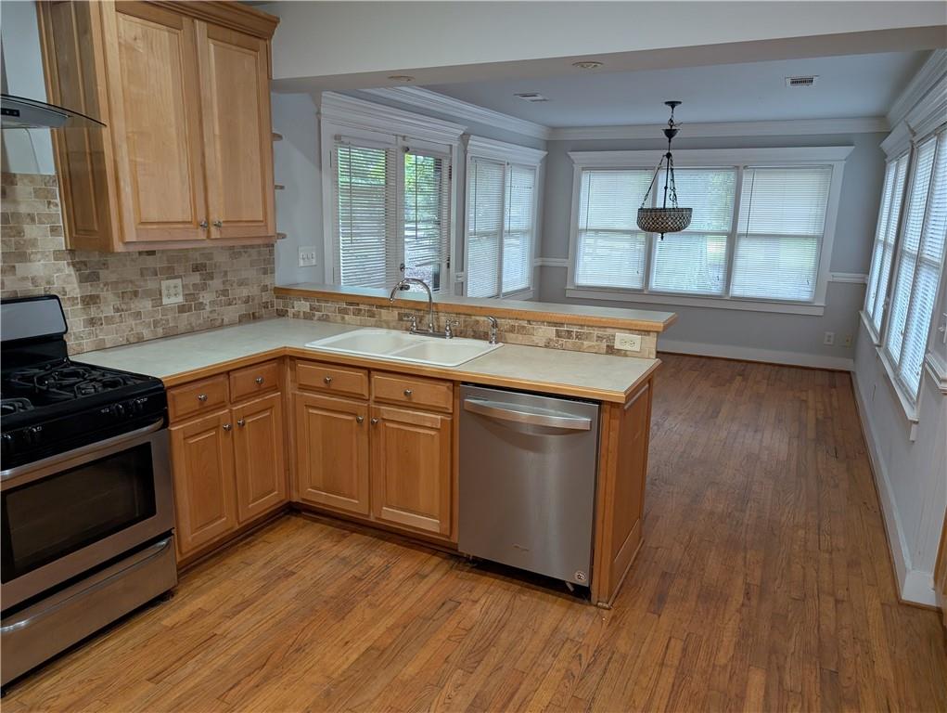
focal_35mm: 24
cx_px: 474
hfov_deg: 71.5
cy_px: 356
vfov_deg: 56.9
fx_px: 657
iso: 579
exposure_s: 1/120
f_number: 1.68
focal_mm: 6.9
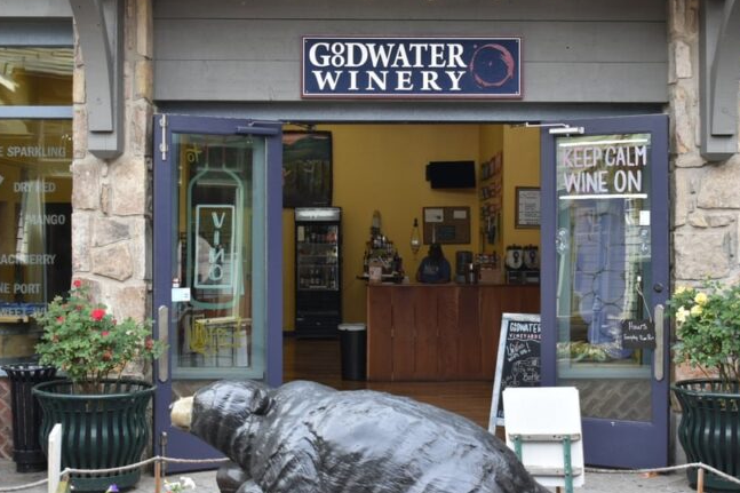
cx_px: 409
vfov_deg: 23.8
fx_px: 1171
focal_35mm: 57
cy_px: 225
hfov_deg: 35.0
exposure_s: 1/250
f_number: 5.6
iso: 400
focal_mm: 32
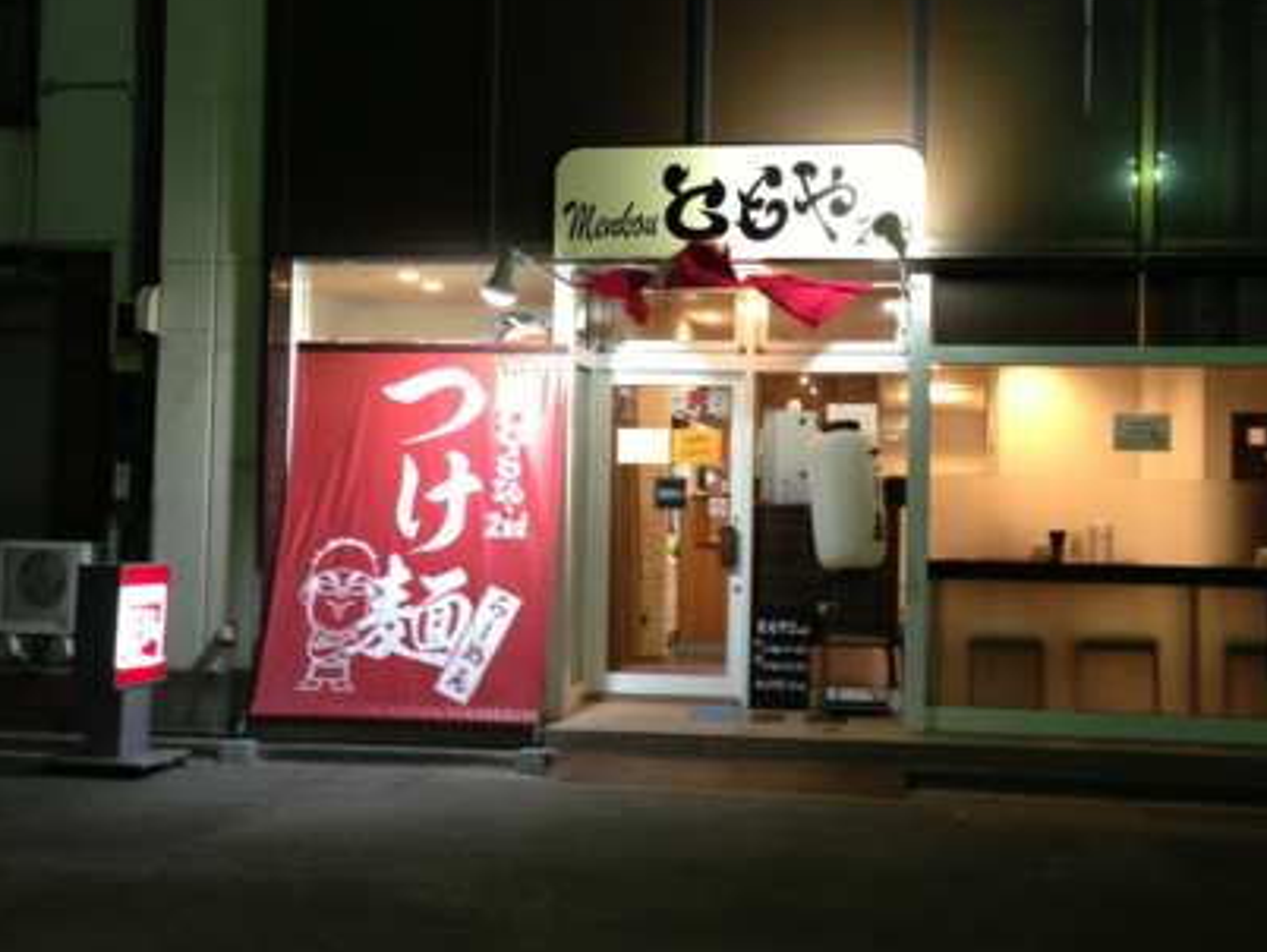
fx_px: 1502
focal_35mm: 41
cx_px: 753
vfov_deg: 35.2
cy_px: 440
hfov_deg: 45.5
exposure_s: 1/20
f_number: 2.4
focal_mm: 4.13
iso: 160
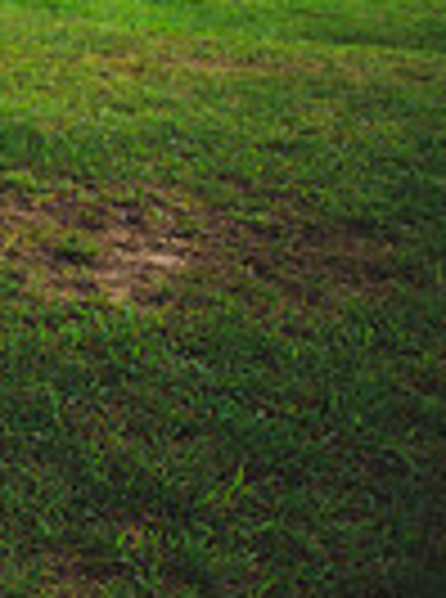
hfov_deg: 10.8
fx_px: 1743
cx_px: -811
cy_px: -178
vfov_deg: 18.2
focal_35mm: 101
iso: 100
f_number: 2.8
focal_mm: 24
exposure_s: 1/250
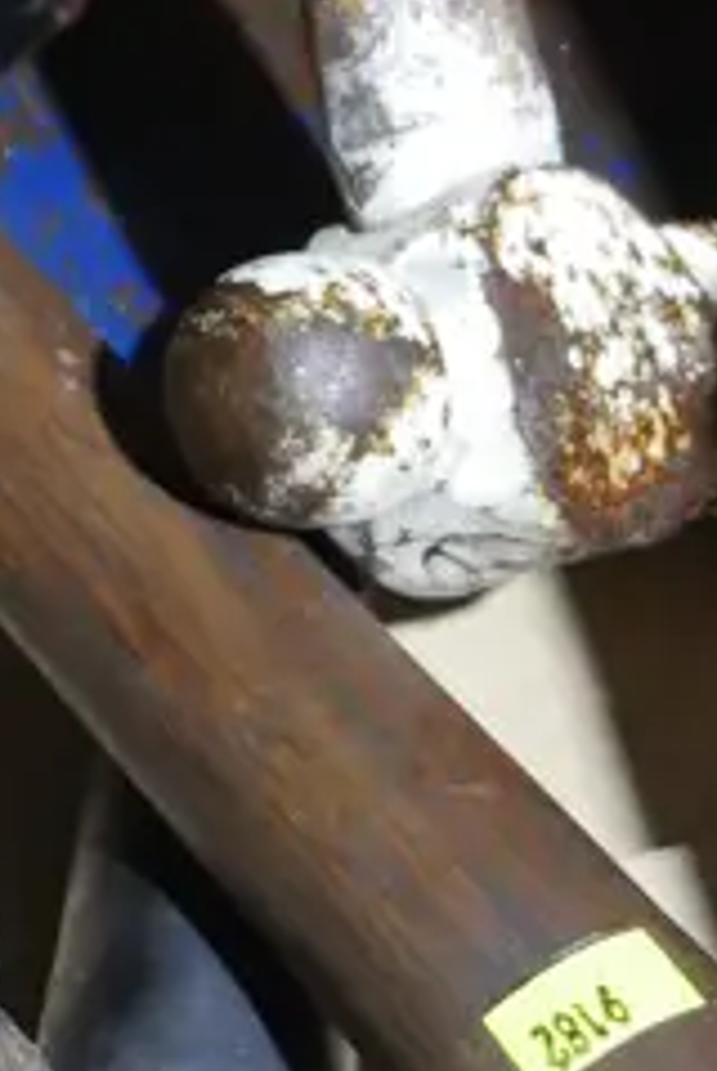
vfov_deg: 11.4
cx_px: -285
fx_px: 5302
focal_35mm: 178
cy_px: -90
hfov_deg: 7.6
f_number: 4.5
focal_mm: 20
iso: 2000
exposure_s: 1/60
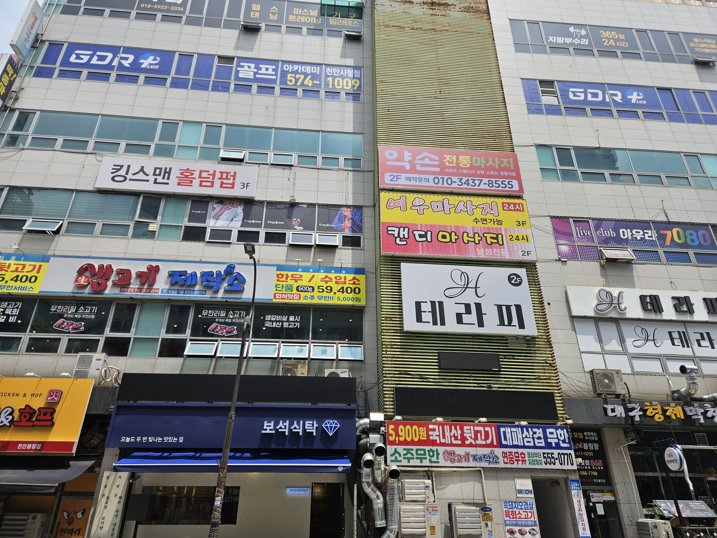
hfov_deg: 73.9
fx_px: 476
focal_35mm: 23
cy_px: 269
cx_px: 358
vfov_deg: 58.9
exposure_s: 1/1973
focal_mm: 5.4
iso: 25
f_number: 1.8
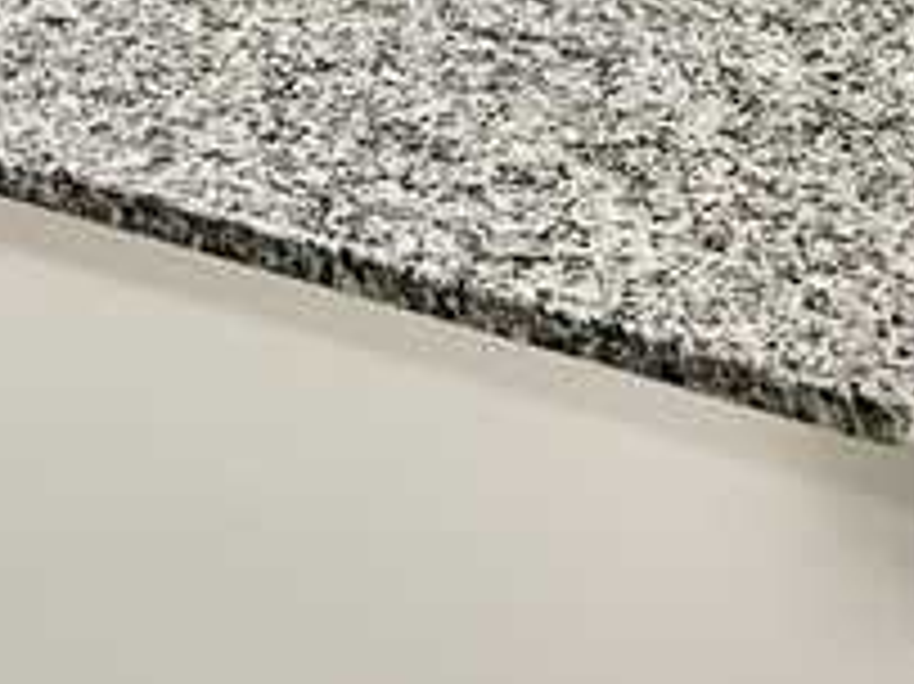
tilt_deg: -8.4
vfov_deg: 10.6
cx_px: 405
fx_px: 3193
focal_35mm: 121
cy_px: -909
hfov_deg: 16.3
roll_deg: +0.2
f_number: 1.78
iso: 200
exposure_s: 1/120
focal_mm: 6.86
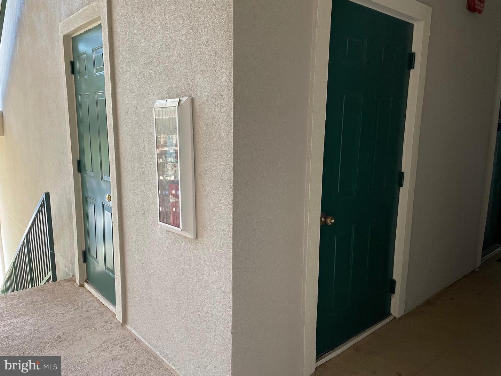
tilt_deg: -10.8
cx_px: 250
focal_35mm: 26
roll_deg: +0.1
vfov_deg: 53.1
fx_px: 376
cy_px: 188
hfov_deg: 67.3
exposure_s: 1/95
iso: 125
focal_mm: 4.2
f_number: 1.6
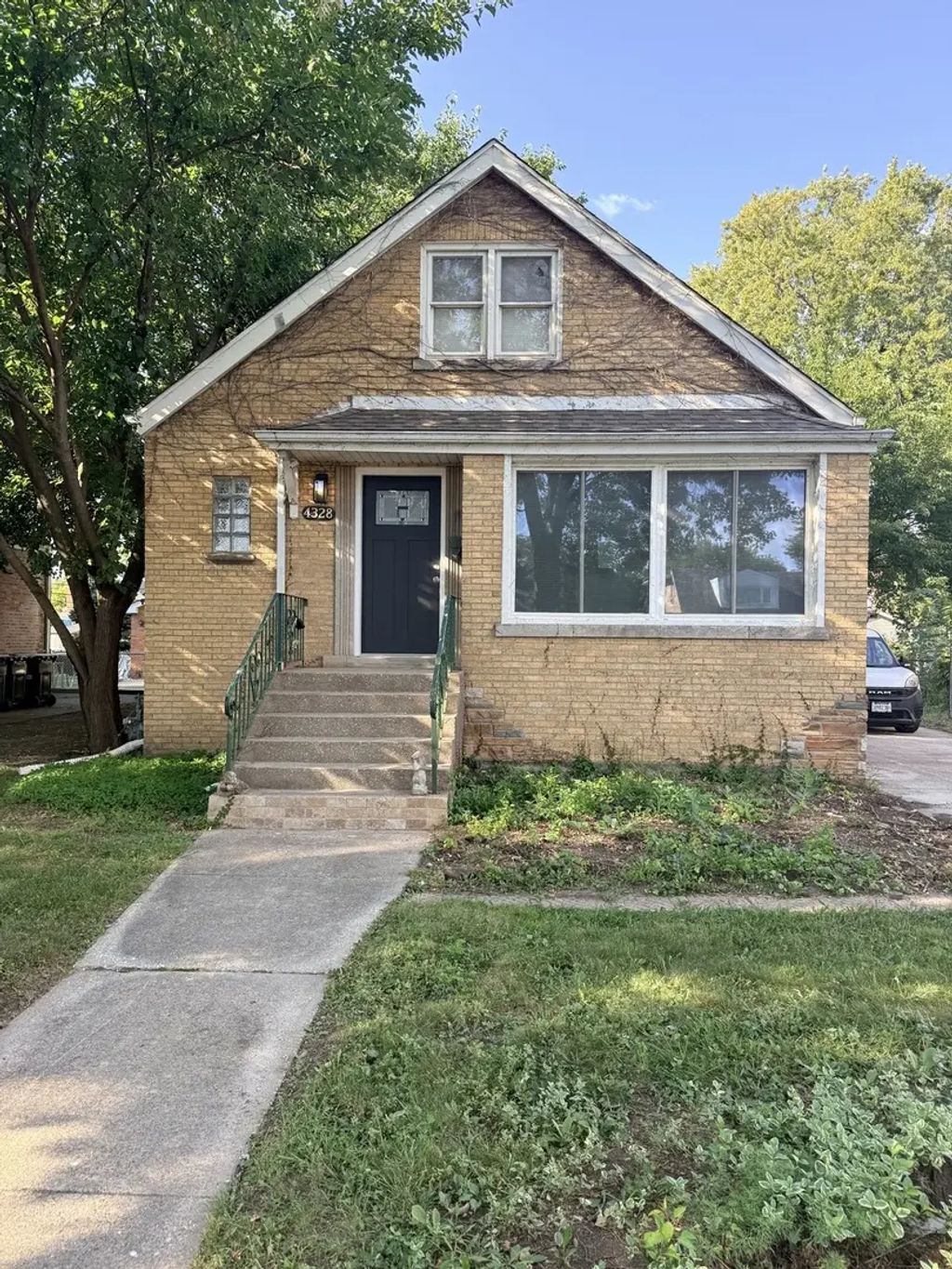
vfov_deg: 71.6
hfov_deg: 56.8
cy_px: 634
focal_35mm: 24
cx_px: 476
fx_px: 880
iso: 100
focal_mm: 6.76
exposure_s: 1/788
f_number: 1.78
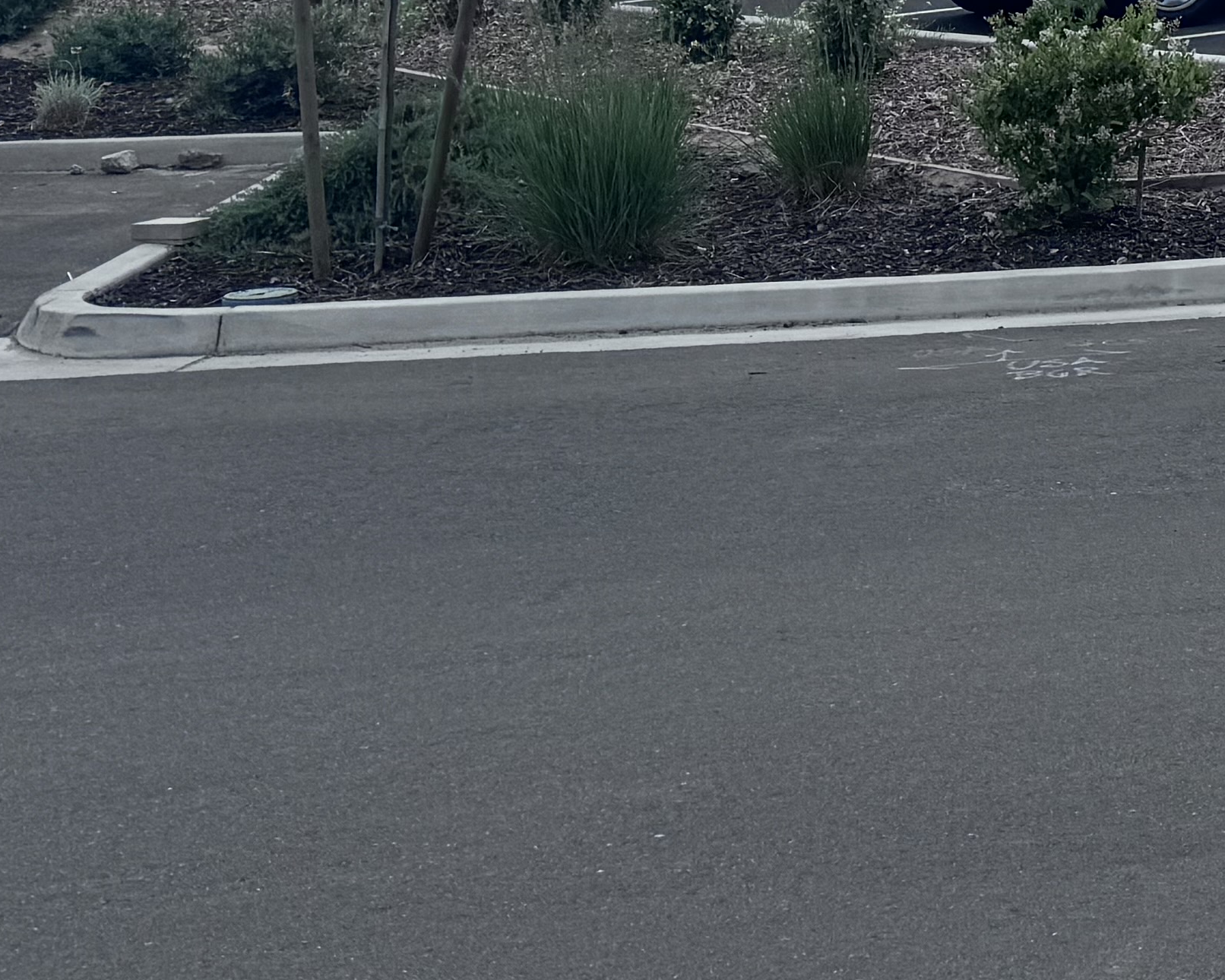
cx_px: 2004
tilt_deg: +5.0
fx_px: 3010
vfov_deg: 16.5
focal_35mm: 83
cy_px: -567
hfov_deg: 19.1
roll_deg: +0.0
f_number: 1.78
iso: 80
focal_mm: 6.76
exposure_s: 1/9009
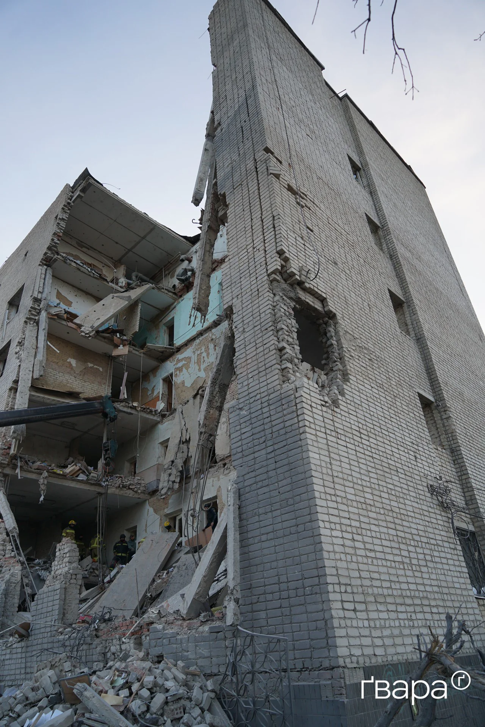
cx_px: 242
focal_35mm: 24
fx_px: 485
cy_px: 364
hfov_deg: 53.1
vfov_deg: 73.7
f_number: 4
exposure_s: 1/60
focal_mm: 24
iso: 200
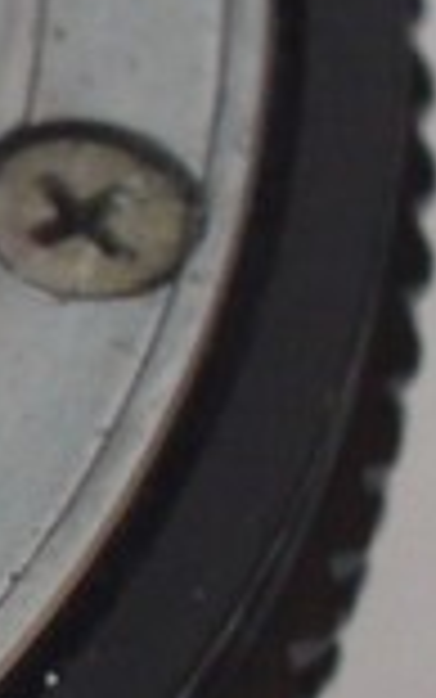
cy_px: 243
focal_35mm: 491
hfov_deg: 2.6
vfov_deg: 4.3
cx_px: -1488
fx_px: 9326
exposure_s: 1/60
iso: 800
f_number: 9
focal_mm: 30
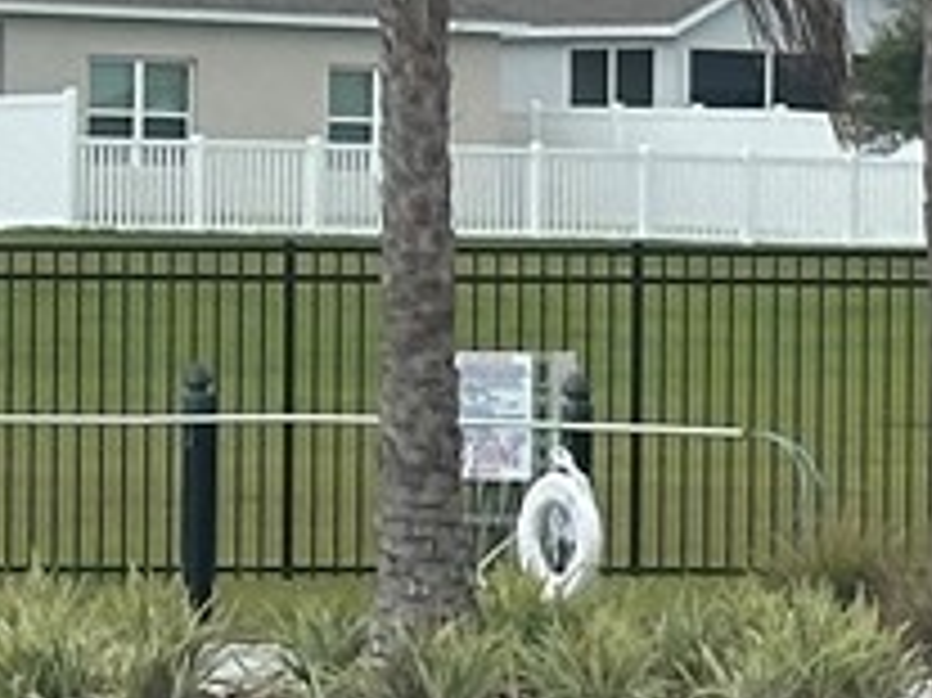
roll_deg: +0.1
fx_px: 9983
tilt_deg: +0.3
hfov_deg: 5.2
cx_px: 2395
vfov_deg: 4.0
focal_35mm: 371
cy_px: 306
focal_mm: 6.86
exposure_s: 1/1145
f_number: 1.78
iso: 64
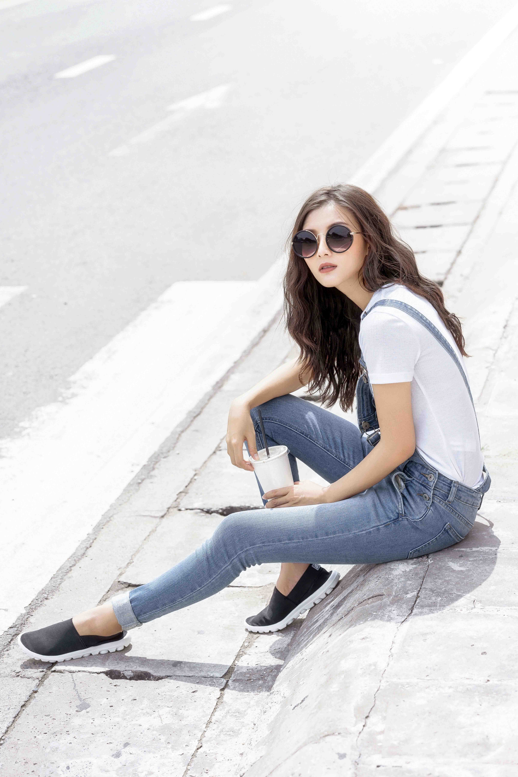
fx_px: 1856
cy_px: 386
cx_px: 258
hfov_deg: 15.9
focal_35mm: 86
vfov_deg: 23.6
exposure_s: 1/800
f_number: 5.6
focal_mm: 85
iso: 200
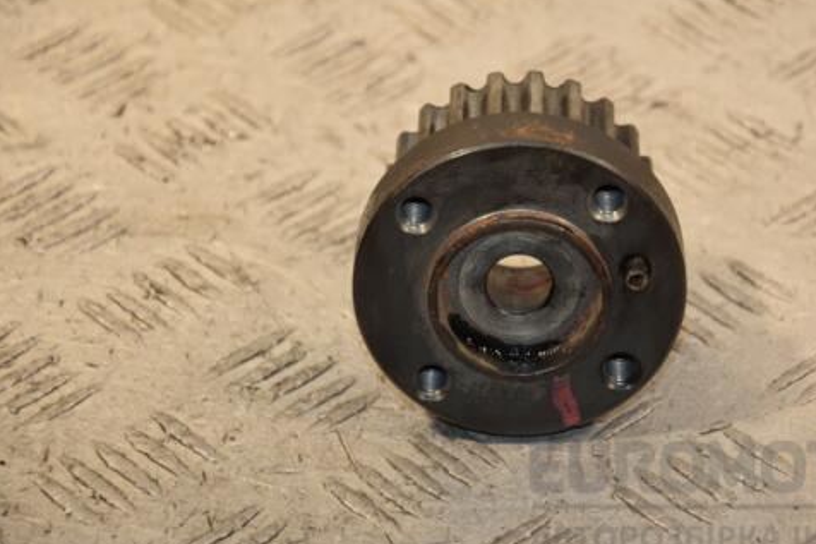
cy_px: 239
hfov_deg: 10.4
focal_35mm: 199
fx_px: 4500
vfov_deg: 6.9
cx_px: 497
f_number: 5.6
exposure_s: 1/160
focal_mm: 105
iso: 800
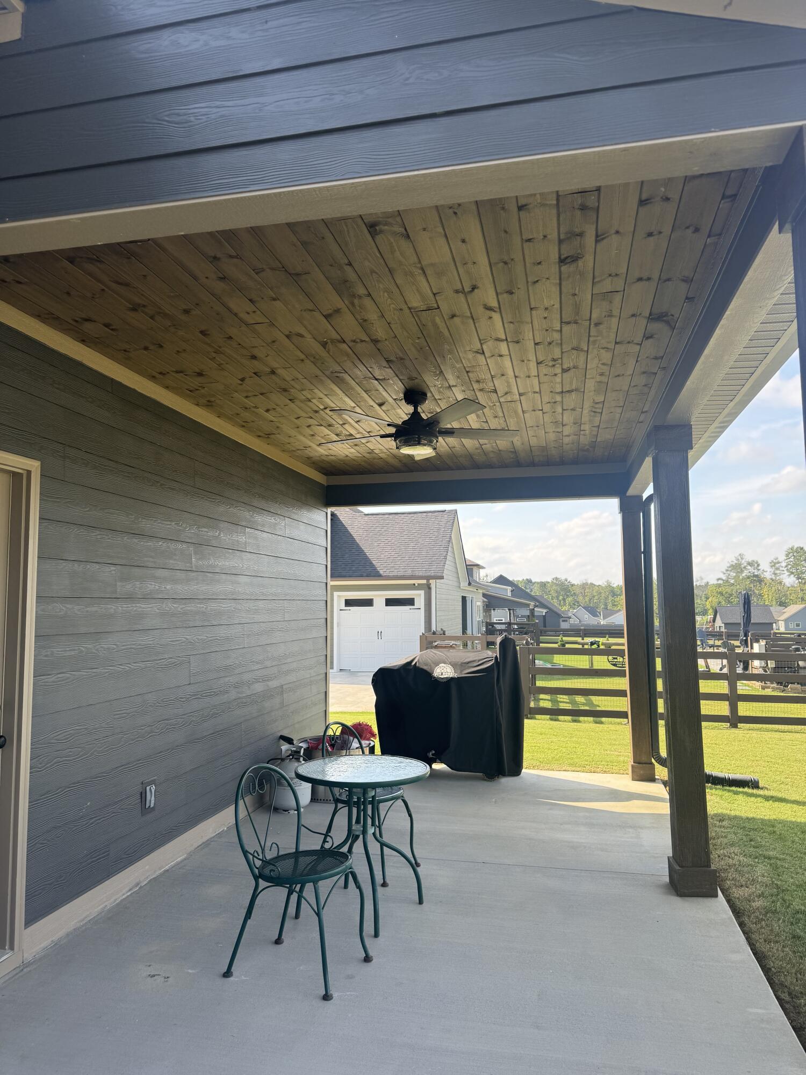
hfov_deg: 56.8
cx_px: 403
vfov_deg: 71.6
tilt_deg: +4.1
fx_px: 745
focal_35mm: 24
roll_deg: -0.3
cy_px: 538
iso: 80
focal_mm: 6.76
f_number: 1.78
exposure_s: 1/792
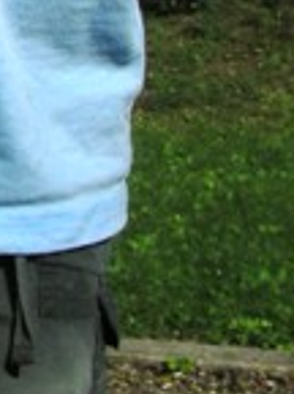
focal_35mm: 186
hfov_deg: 7.7
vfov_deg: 9.9
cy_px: -394
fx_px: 2116
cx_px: -231
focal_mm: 5.7
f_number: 5.7
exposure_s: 1/853
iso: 50
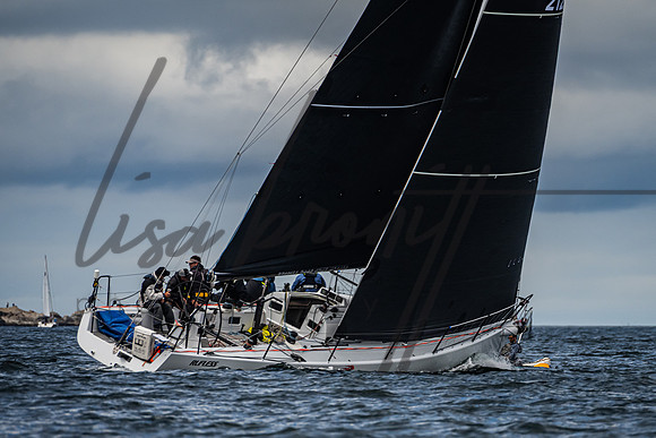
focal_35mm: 540
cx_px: 378
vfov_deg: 2.5
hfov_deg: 3.8
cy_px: 285
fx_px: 9834
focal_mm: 400
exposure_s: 1/2500
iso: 500
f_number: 8
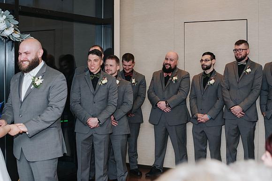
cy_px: 77
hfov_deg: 33.2
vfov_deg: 22.5
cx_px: 136
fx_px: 456
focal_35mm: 60
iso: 800
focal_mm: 50
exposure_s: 1/200
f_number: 3.2
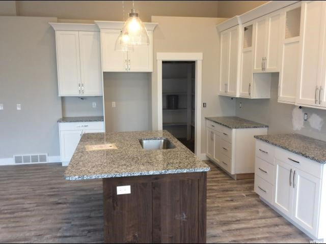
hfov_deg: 56.8
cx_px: 163
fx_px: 301
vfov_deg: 44.2
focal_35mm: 32
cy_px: 122
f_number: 2.4
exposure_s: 1/24
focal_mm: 3.3
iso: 32
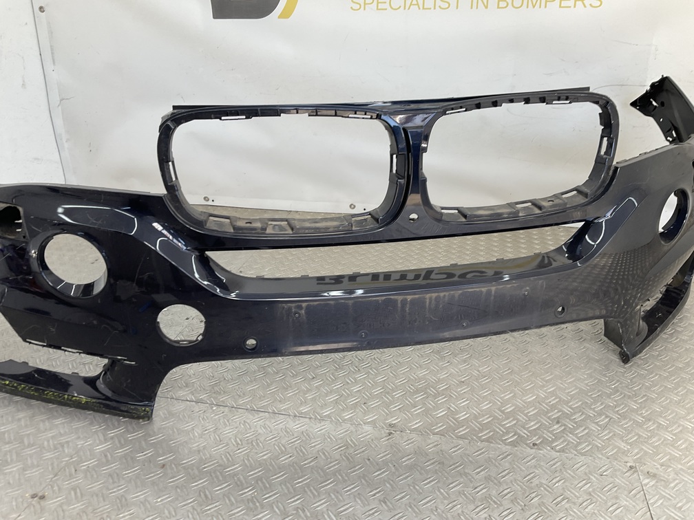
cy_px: 260
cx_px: 347
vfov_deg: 48.2
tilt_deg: -23.5
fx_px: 581
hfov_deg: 61.7
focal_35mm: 29
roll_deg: +1.2
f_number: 1.8
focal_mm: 3
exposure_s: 1/122
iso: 16
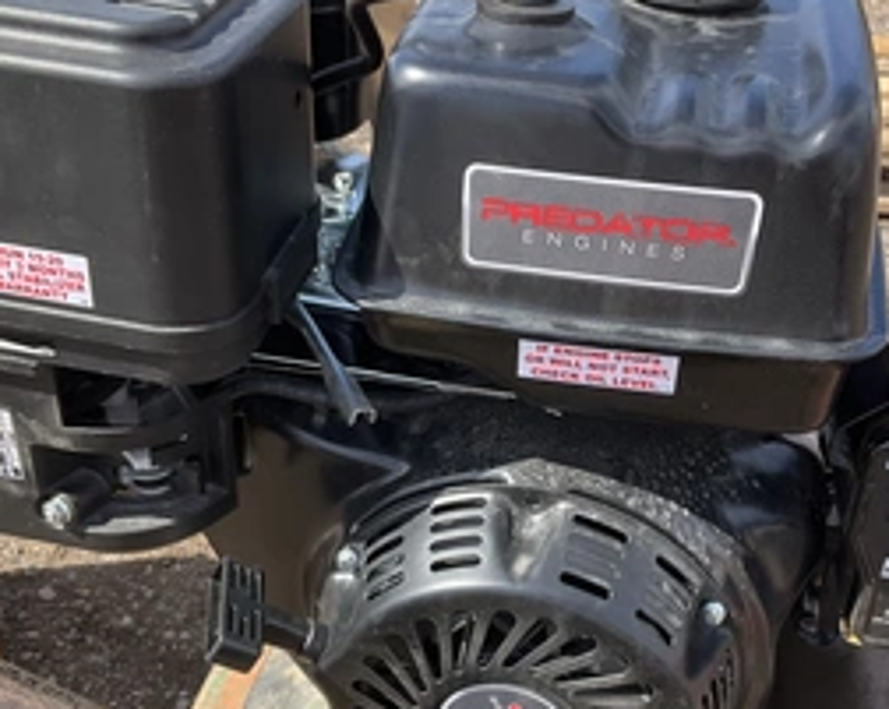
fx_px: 1183
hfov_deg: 41.1
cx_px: 519
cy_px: 444
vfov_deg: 33.2
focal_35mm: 45
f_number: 1.8
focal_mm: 3
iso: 25
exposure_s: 1/551
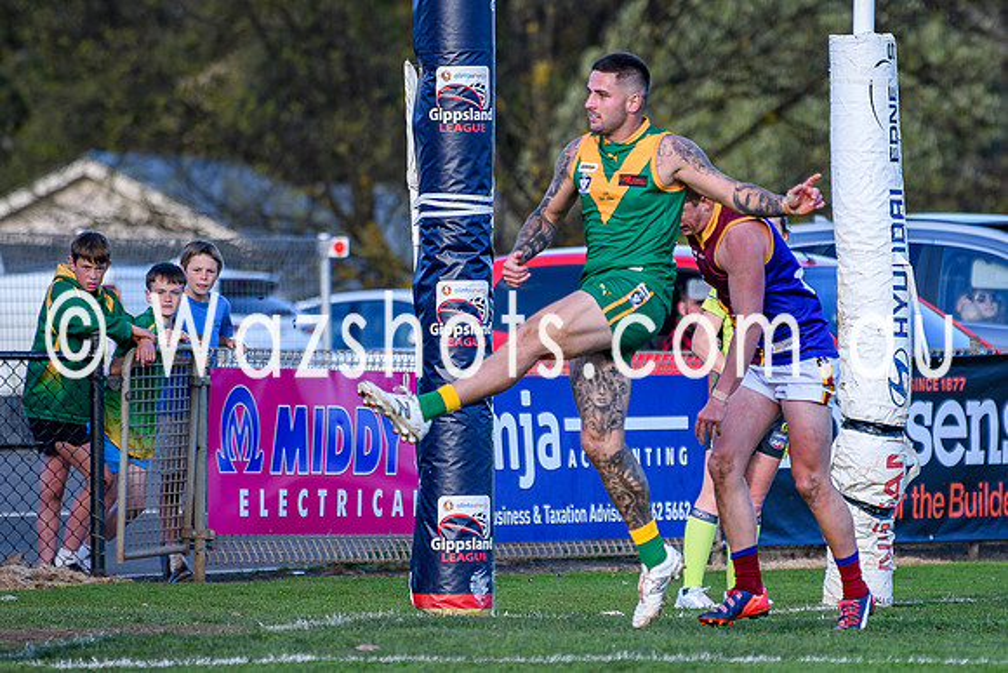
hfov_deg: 4.2
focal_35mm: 496
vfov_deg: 2.8
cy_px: 476
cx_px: 620
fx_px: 13880
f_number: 2.8
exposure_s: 1/1600
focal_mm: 200
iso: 320
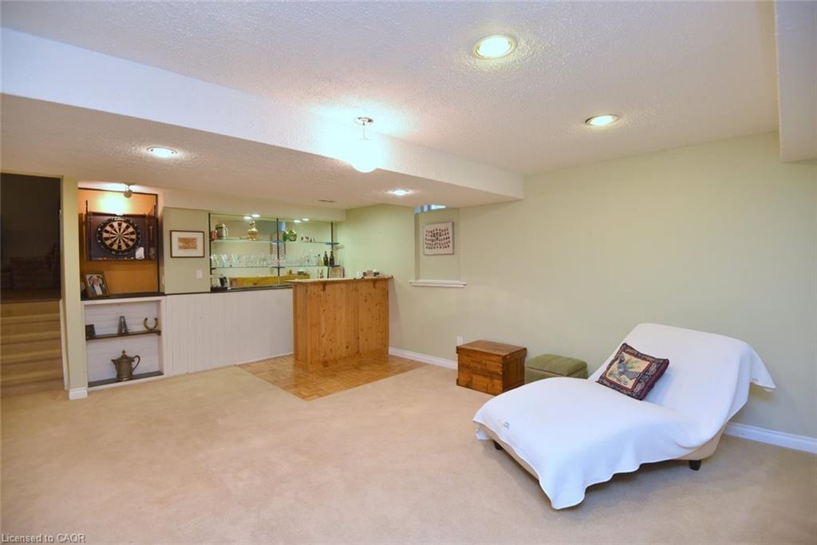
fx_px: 363
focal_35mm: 16
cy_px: 272
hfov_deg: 96.7
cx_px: 408
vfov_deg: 73.8
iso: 800
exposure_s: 1/80
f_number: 4.5
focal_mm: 16
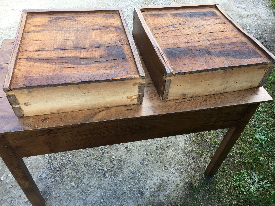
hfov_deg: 61.7
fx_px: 230
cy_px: 103
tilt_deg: -48.1
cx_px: 138
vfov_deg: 48.2
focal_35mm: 29
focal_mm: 4.15
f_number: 2.2
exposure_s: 1/100
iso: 32
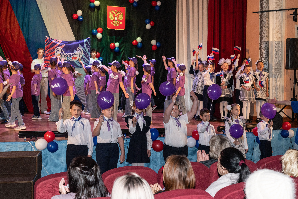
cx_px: 149
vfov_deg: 27.0
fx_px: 414
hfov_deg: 39.6
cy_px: 100
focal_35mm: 50
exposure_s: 1/200
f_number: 11
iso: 800
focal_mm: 50
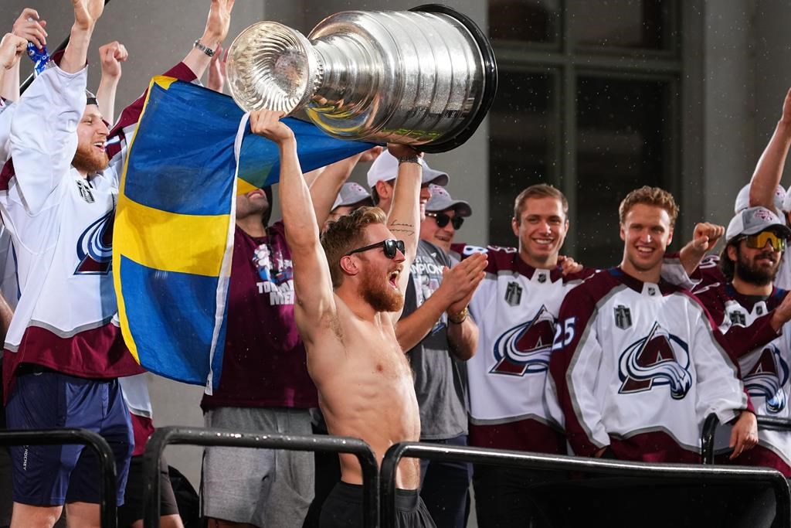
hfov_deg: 5.3
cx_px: 396
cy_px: 264
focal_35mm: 391
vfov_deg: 3.5
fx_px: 8592
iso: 1600
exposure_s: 1/1600
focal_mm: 261
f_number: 5.6
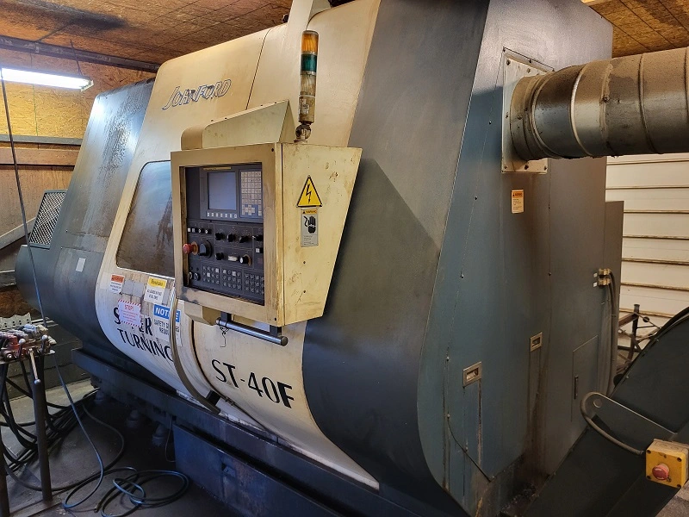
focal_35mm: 26
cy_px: 258
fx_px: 518
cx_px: 344
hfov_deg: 67.3
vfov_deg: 53.1
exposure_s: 1/40
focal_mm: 5.4
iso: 250
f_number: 1.8
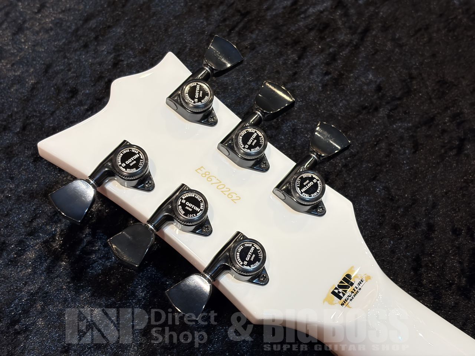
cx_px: 238
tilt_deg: -57.8
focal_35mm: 52
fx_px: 714
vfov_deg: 28.0
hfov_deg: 36.8
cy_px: 178
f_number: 1.6
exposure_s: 1/60
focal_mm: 5.96
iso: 64
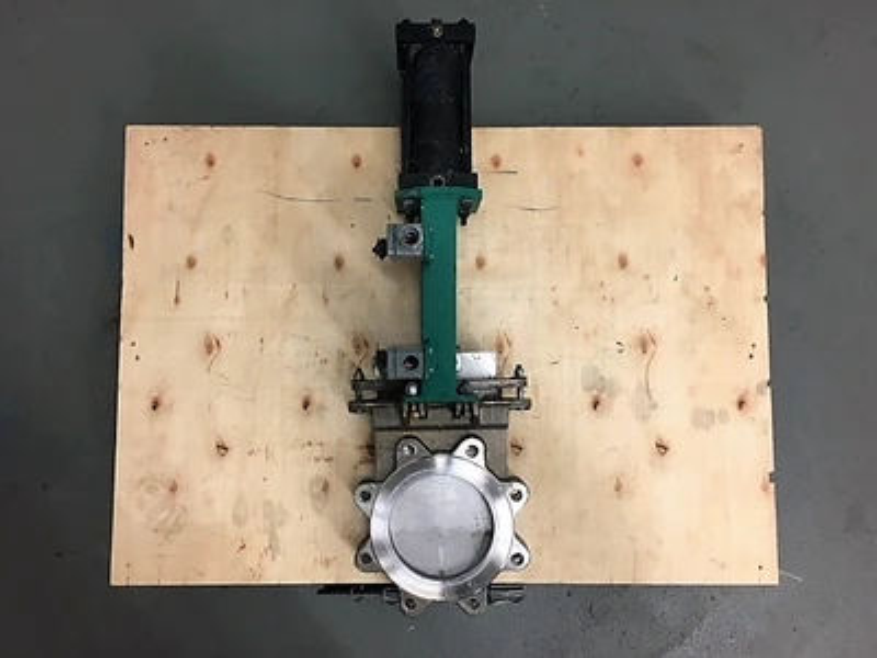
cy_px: 329
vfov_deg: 48.2
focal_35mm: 29
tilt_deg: -84.6
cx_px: 438
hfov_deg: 61.7
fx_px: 735
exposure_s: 1/30
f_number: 2.2
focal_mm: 4.15
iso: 80
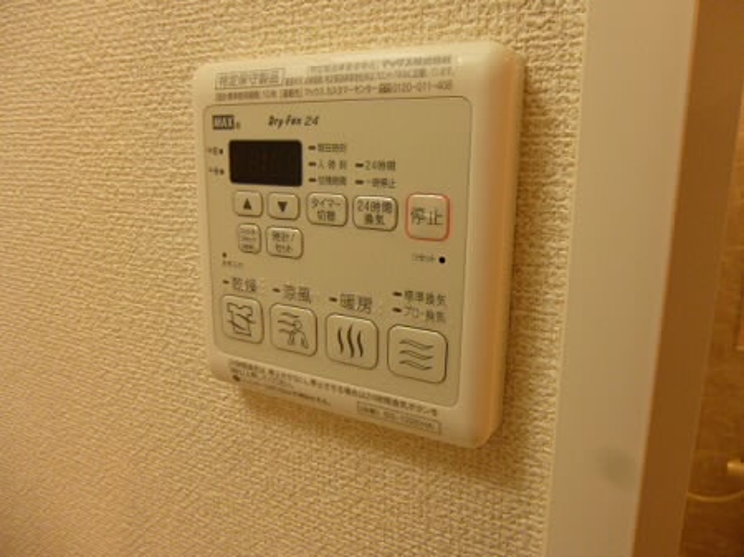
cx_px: 372
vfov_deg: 54.8
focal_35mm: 25
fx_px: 537
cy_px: 278
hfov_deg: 69.4
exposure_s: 1/60
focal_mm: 4.5
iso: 400
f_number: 3.1
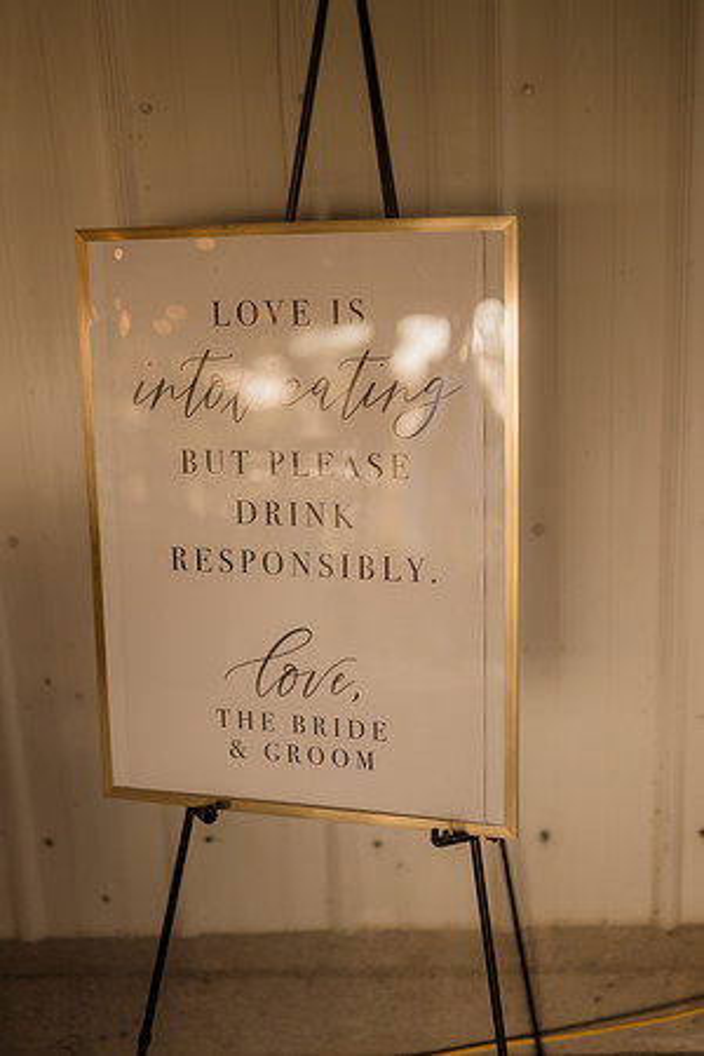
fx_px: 1467
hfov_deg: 27.0
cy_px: 528
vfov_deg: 39.6
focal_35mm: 50
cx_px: 352
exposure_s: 1/800
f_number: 2.8
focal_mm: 50
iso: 200
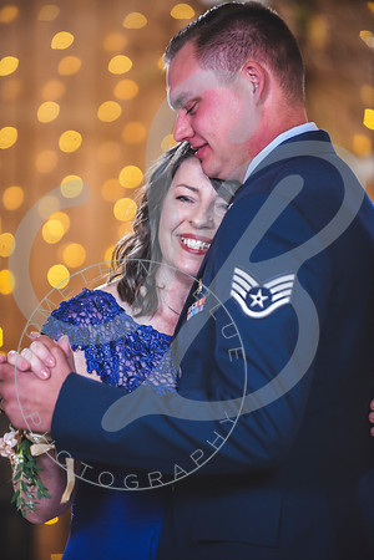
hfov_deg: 6.9
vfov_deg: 10.3
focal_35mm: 200
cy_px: 280
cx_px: 187
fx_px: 3116
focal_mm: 200
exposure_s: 1/200
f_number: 2.8
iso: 1000
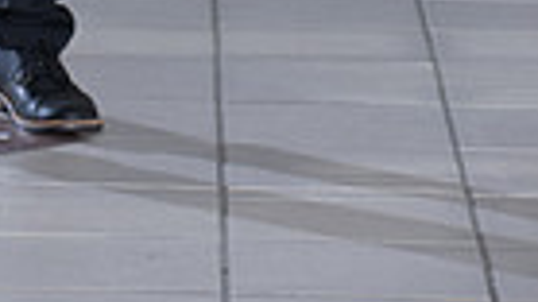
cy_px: -515
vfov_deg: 2.9
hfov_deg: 5.3
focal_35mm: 407
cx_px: -27
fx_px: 5803
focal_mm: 120
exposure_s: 1/160
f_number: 6.3
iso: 1000
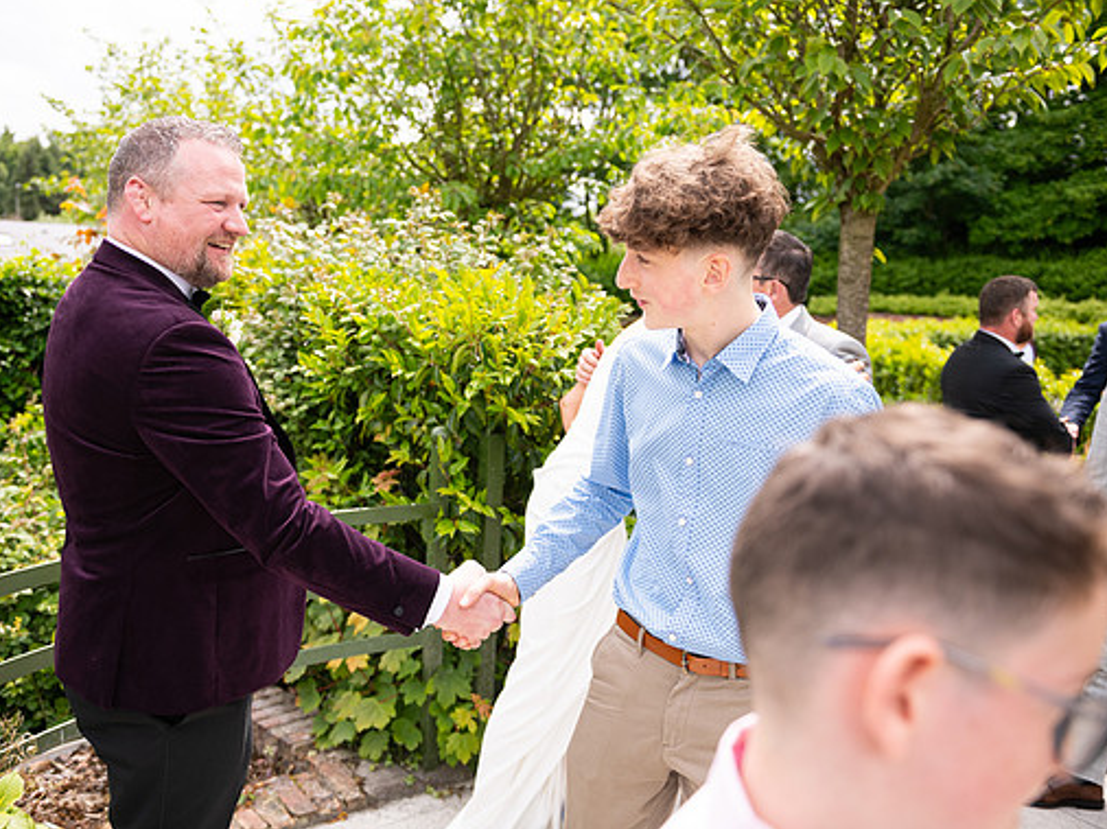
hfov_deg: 56.8
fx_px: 1023
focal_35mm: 32
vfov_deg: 44.1
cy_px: 412
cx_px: 527
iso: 250
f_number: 3.5
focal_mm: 29
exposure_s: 1/1600
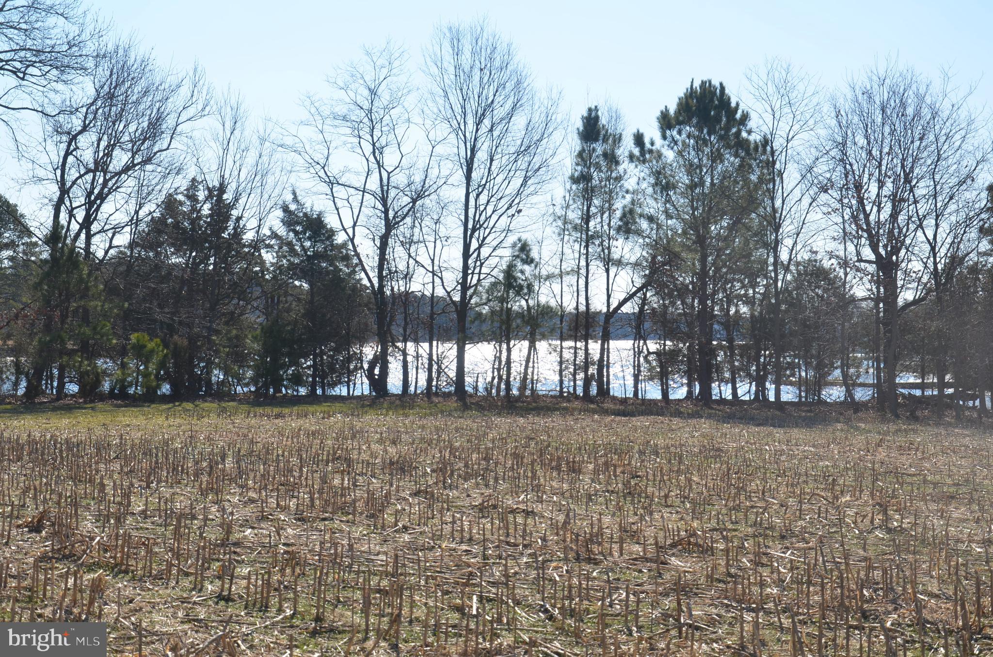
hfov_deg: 32.0
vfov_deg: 21.5
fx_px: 1734
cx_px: 496
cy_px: 328
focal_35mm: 63
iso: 100
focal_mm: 42
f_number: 10
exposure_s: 1/250
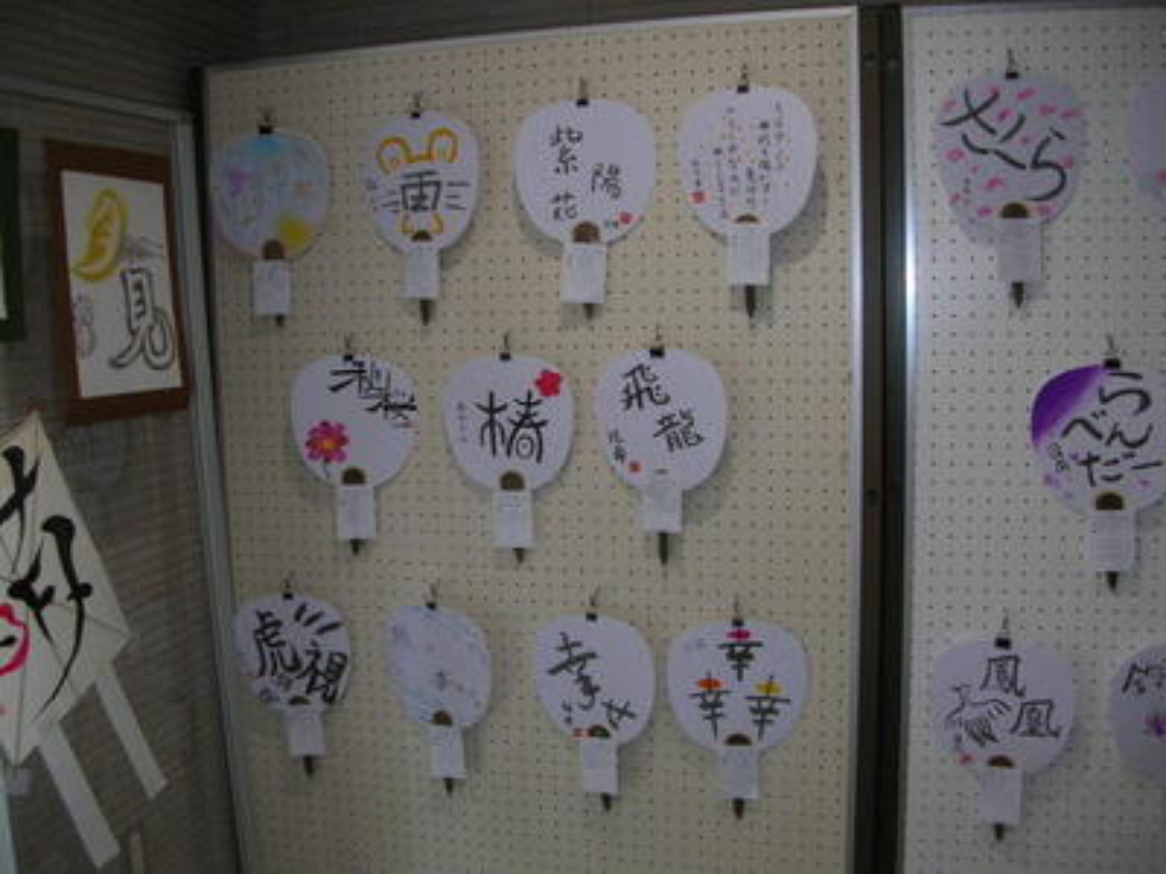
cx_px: 583
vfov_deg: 40.7
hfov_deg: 52.6
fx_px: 1179
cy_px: 437
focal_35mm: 35
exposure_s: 1/30
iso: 50
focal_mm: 5.8
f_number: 2.8
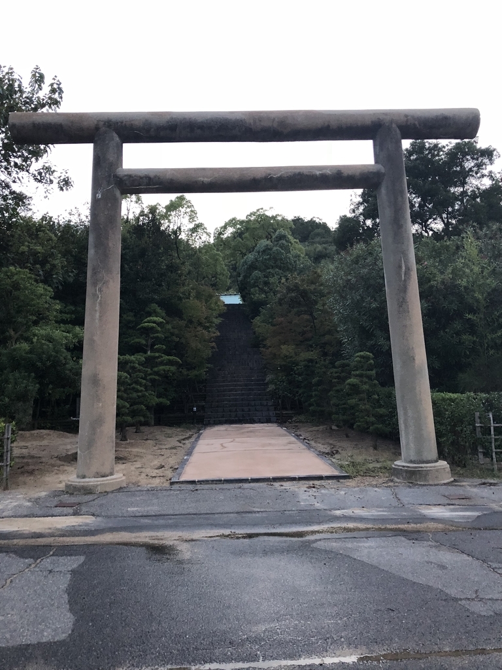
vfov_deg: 63.4
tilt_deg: +6.6
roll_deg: -0.2
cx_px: 251
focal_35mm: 28
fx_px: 541
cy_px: 335
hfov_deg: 49.7
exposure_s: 1/13
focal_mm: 3.99
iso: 100
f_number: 1.8
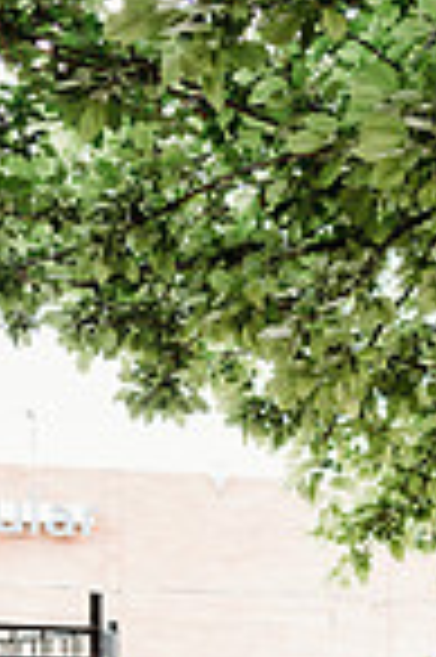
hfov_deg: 16.6
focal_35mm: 74
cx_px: 665
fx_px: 1347
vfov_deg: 24.6
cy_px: 801
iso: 400
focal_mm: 24
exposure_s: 1/160
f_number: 2.8
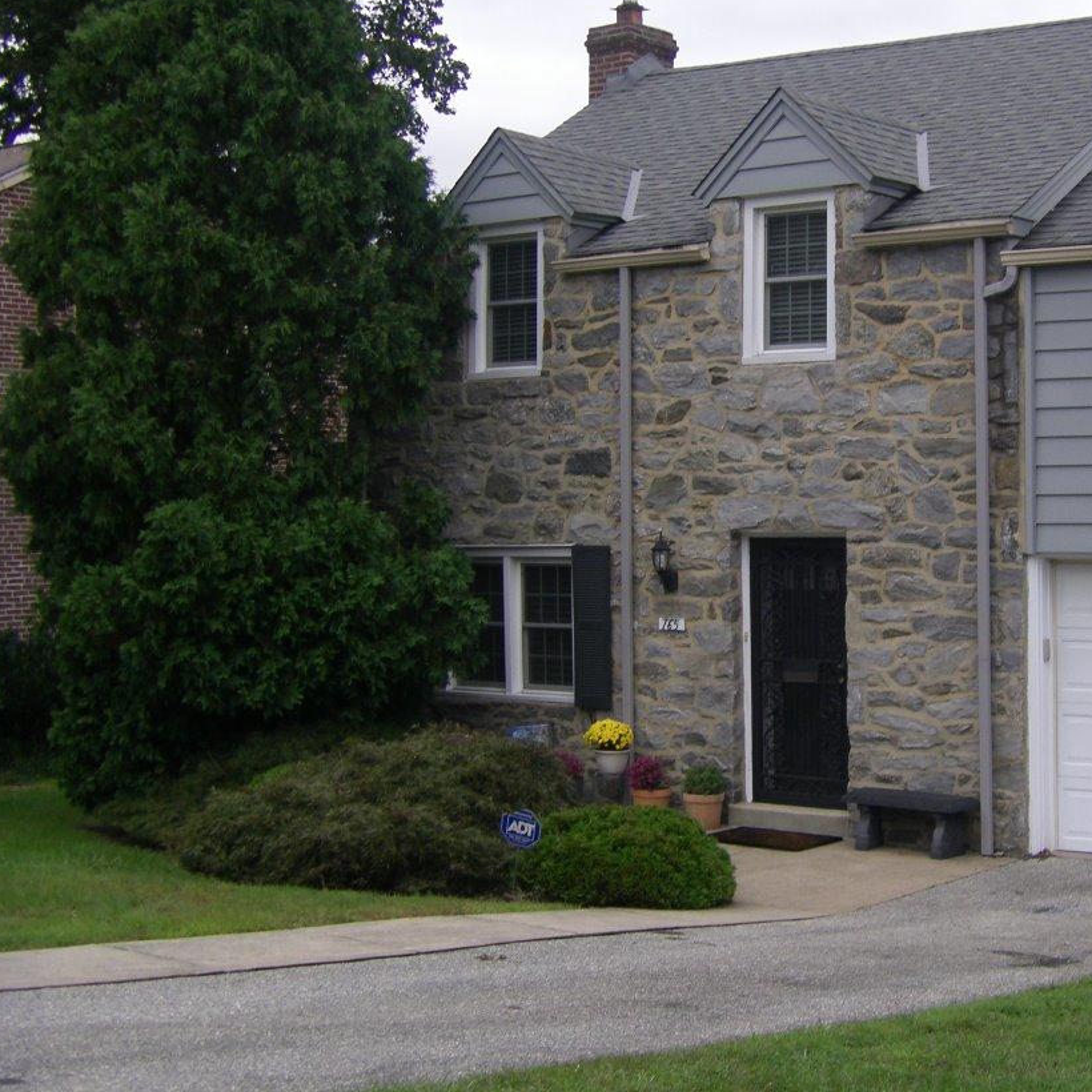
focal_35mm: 59
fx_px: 2106
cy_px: 511
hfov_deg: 28.4
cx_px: 883
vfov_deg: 29.1
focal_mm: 6.3
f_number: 7
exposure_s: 1/100
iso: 64
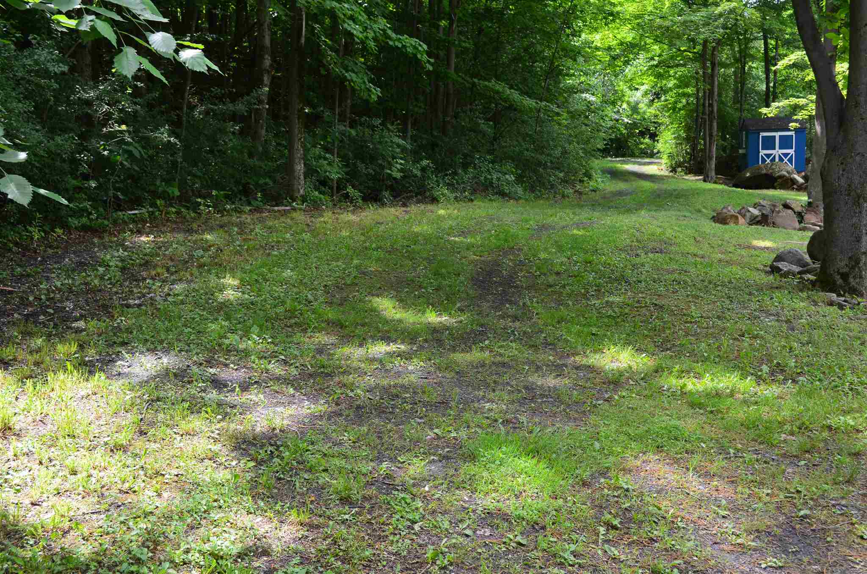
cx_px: 434
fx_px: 937
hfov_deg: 49.6
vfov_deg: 34.1
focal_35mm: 39
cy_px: 287
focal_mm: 26
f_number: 8
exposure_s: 1/80
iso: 400
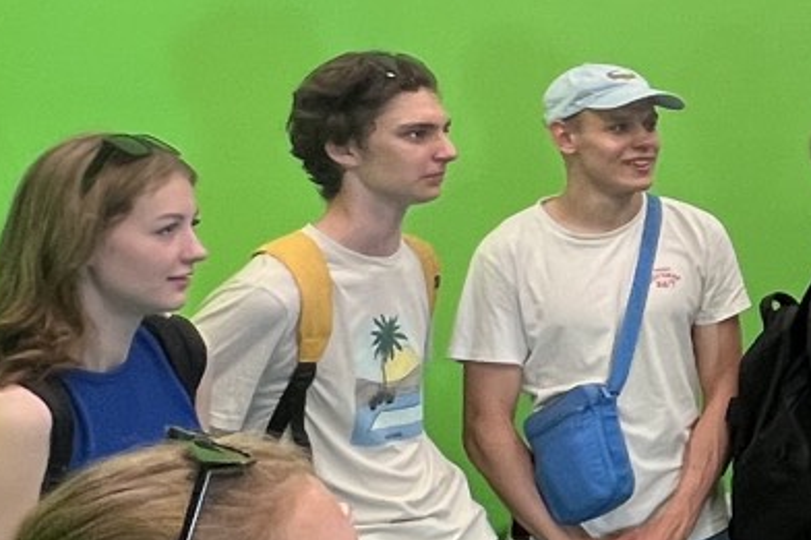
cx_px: 1312
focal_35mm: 69
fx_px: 1554
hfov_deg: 22.3
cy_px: 126
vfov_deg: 19.6
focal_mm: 1.57
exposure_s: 1/50
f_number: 1.8
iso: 125
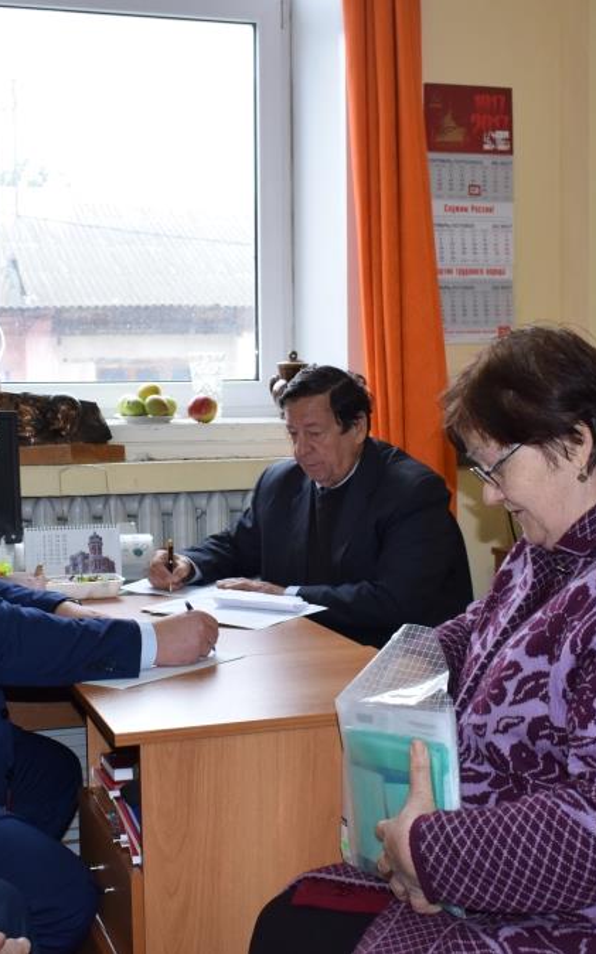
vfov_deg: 41.2
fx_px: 1268
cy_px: 472
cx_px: 241
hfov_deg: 26.4
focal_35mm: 49
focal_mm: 21
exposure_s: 1/100
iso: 800
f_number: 5
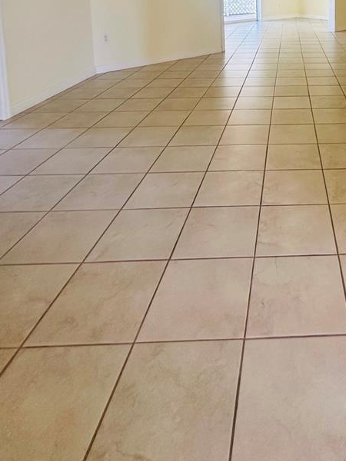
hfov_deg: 45.7
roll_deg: -0.6
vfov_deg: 52.9
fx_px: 373
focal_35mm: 28
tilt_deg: -6.1
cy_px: 21
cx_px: 302
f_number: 2.2
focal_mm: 2.22
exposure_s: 1/60
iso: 200
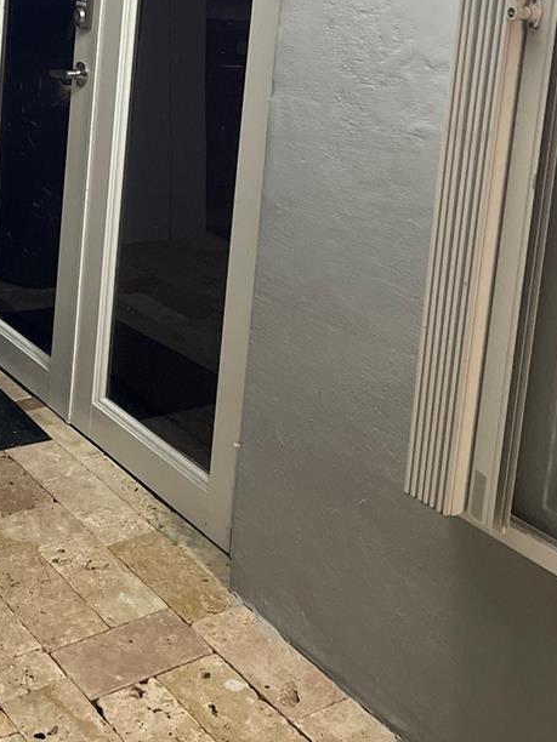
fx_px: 1094
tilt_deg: -6.4
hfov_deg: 27.4
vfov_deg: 35.0
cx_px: 44
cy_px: 53
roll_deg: -3.2
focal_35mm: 51
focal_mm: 4.2
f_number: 1.6
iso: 400
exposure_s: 1/60
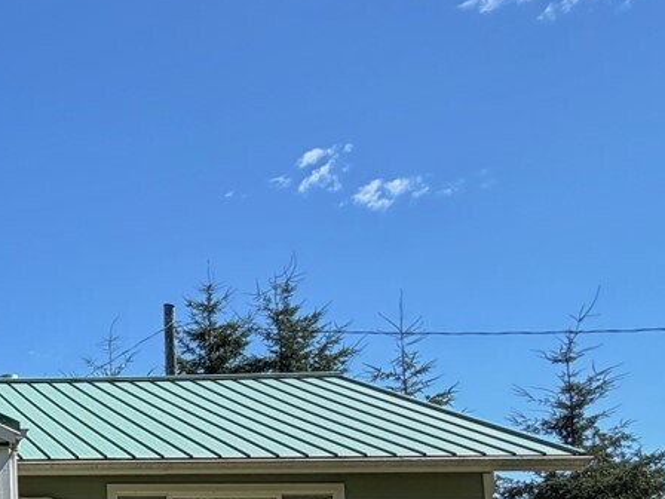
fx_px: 961
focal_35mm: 50
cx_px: -281
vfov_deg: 26.9
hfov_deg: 28.3
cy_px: 538
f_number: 2.2
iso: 32
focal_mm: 2.22
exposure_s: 1/770
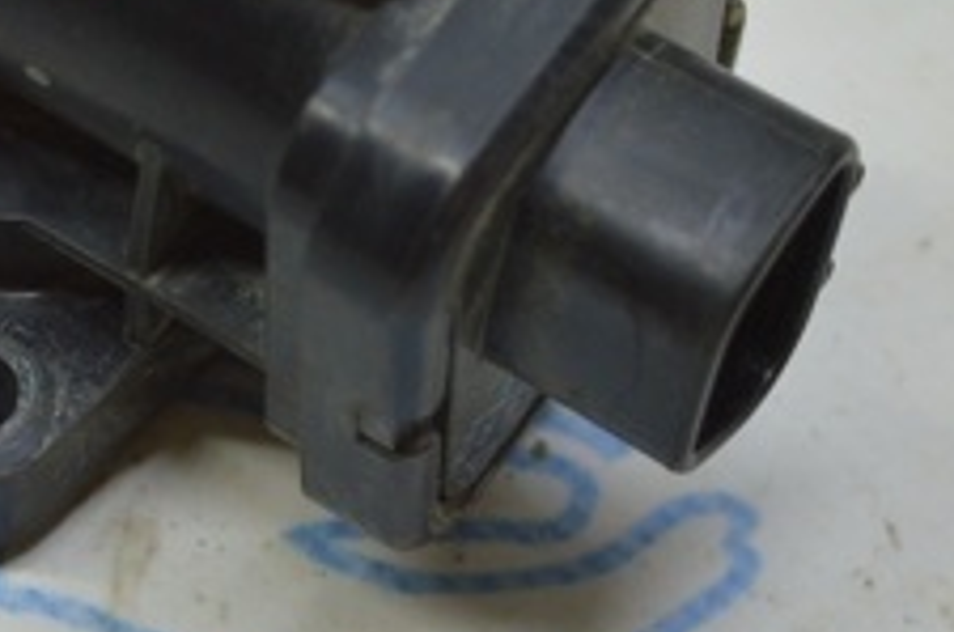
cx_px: 225
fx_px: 4522
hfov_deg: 12.0
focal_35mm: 171
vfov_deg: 8.0
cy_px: 299
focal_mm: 40
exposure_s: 1/60
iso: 400
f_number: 5
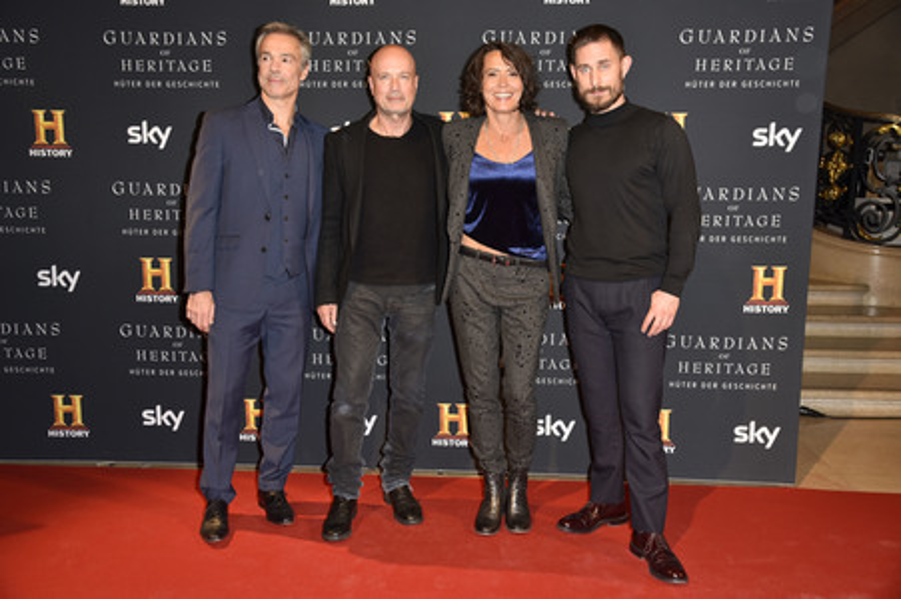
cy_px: 300
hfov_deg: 58.8
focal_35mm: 32
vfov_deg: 41.1
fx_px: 800
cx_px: 450
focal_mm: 32
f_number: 5.6
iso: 640
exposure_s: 1/125
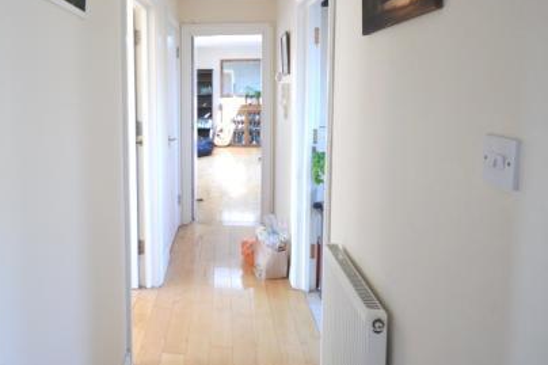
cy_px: 111
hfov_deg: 74.0
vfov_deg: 53.6
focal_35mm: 23
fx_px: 350
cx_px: 187
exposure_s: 1/60
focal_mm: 10
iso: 800
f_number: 4
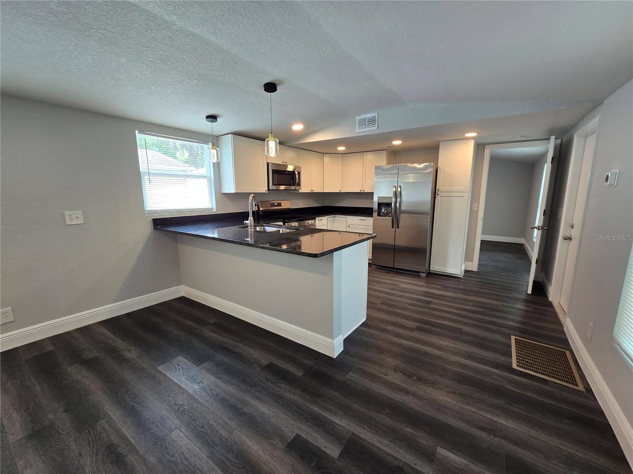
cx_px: 316
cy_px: 237
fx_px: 238
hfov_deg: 106.2
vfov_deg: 89.9
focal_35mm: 13
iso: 100
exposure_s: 1/60
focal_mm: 2.2
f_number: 2.2
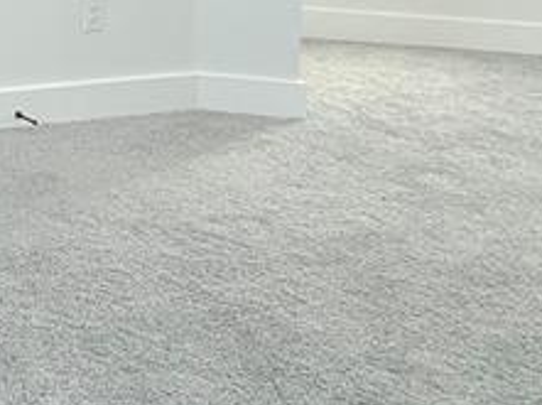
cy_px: -241
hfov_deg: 20.3
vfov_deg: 19.1
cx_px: -459
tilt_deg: -0.9
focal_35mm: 65
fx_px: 1016
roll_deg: -1.5
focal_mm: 2.22
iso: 50
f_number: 2.2
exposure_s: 1/99
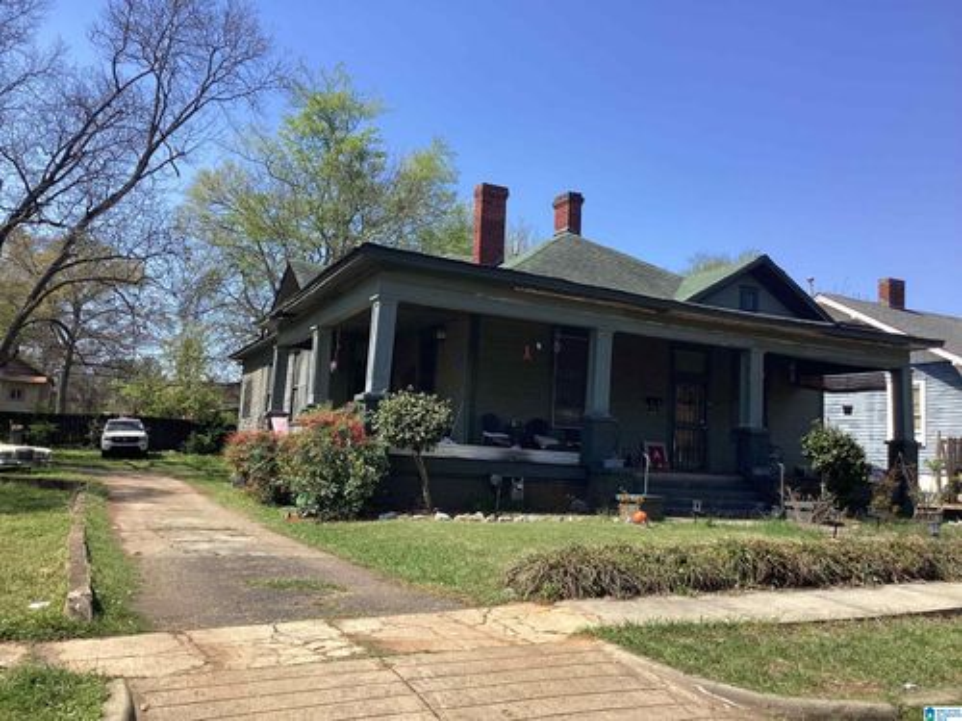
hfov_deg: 58.4
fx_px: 862
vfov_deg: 45.4
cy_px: 360
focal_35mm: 31
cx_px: 481
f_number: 2.4
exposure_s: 1/867
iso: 25
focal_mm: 3.3
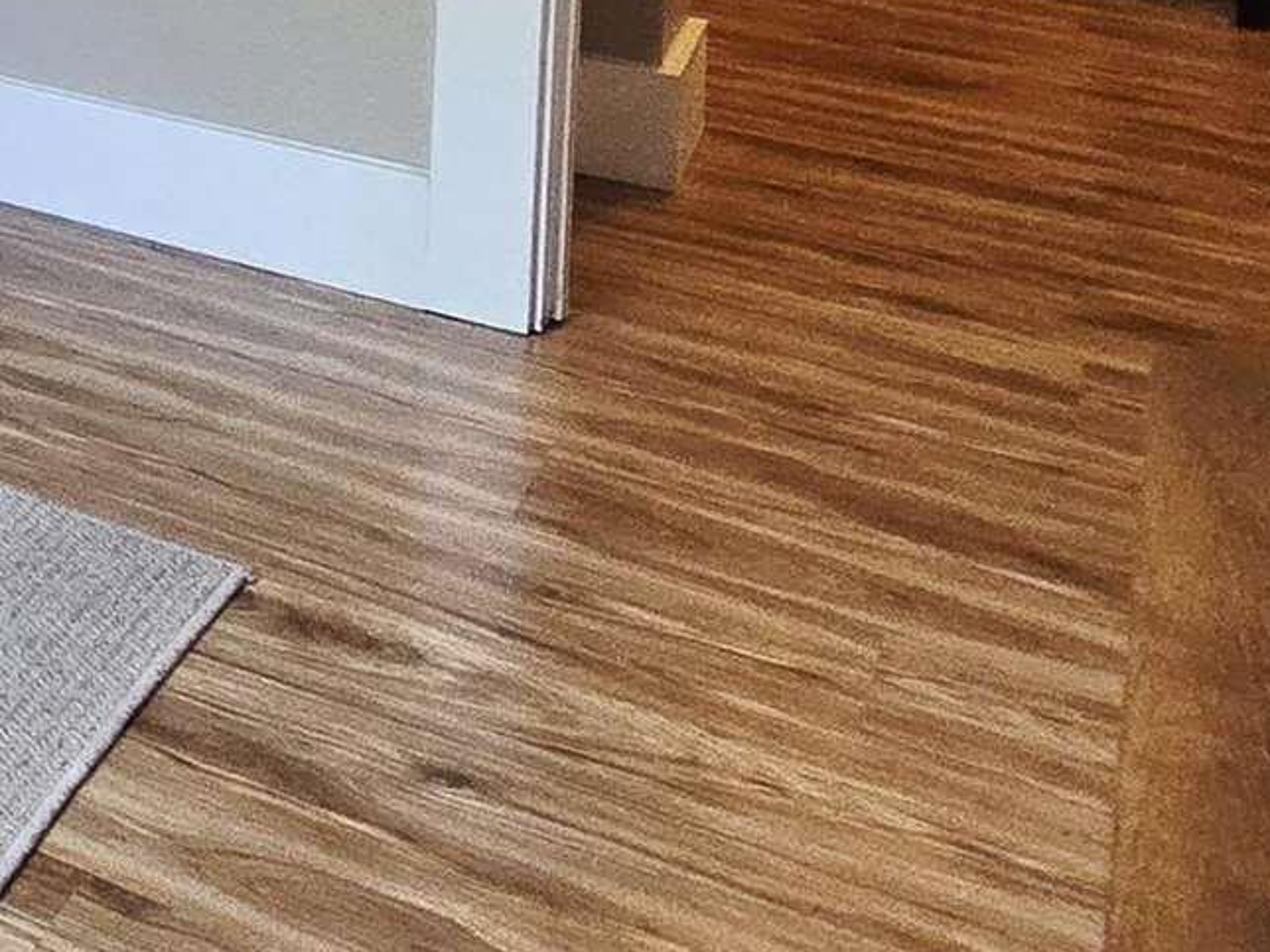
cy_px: -621
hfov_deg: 19.3
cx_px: -1231
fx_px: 2275
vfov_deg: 19.4
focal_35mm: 62
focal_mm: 2.2
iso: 160
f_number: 2.2
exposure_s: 1/60.2
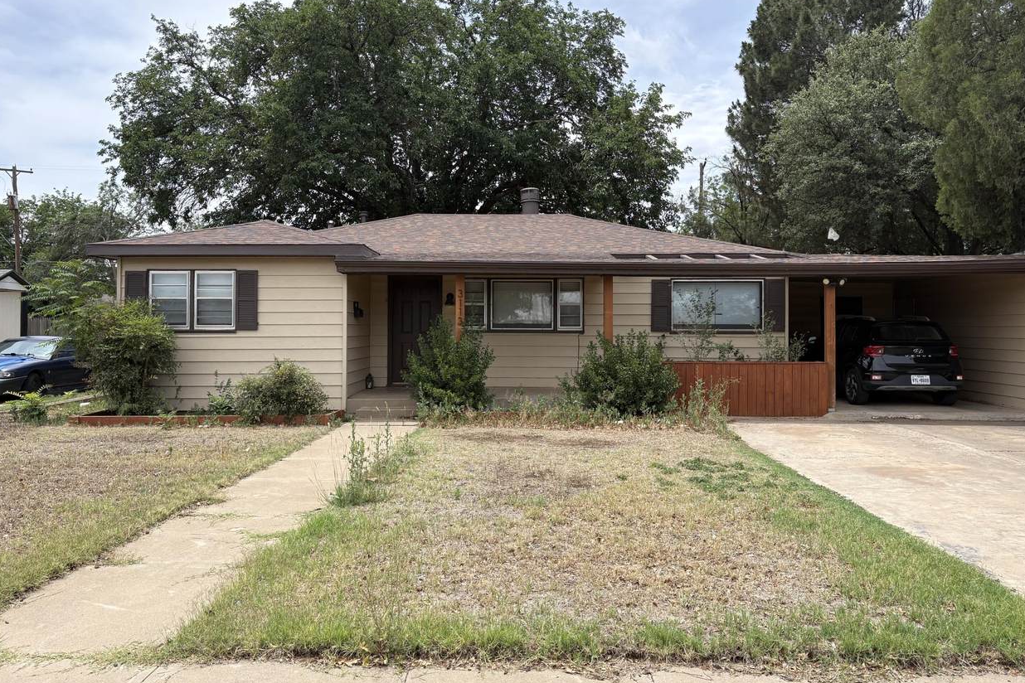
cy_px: 322
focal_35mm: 28
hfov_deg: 65.5
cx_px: 500
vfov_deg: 46.4
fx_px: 797
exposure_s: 1/2364
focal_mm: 5.96
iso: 50
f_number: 1.6
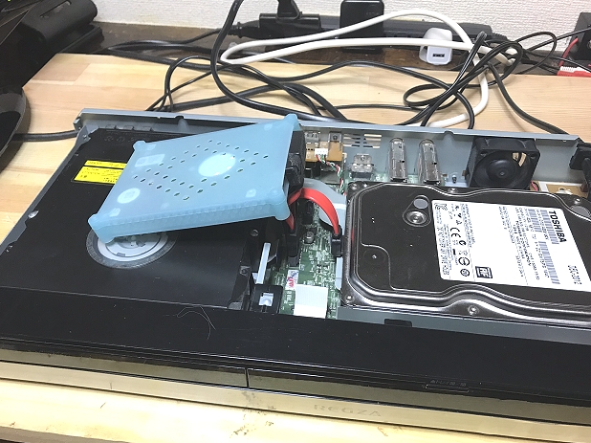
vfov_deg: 48.2
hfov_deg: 61.7
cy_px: 228
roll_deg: +1.8
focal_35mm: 29
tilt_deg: -42.6
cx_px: 293
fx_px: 495
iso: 40
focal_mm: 3.99
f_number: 1.8
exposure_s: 1/25
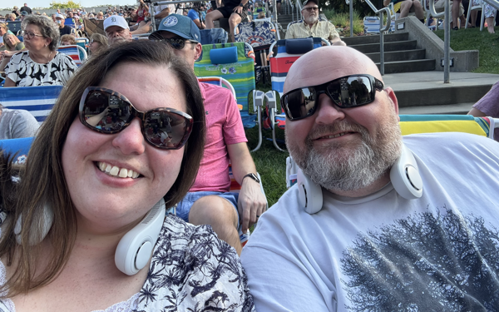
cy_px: 116
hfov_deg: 70.4
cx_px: 240
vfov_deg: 47.2
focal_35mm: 26
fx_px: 354
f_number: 1.9
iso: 50
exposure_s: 1/243
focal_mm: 2.69
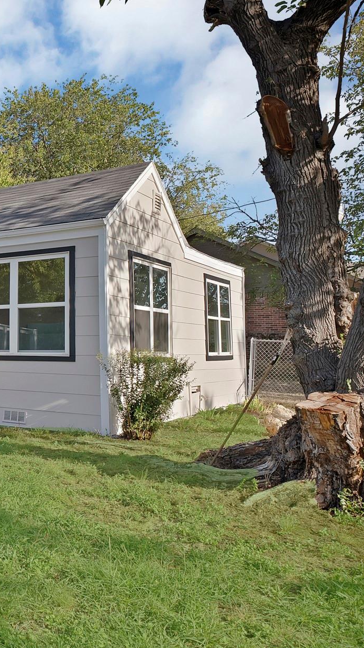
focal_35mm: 39
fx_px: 669
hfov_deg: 24.8
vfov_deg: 51.6
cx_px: -153
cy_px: 325
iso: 640
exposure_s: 1/60
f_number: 9
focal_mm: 23
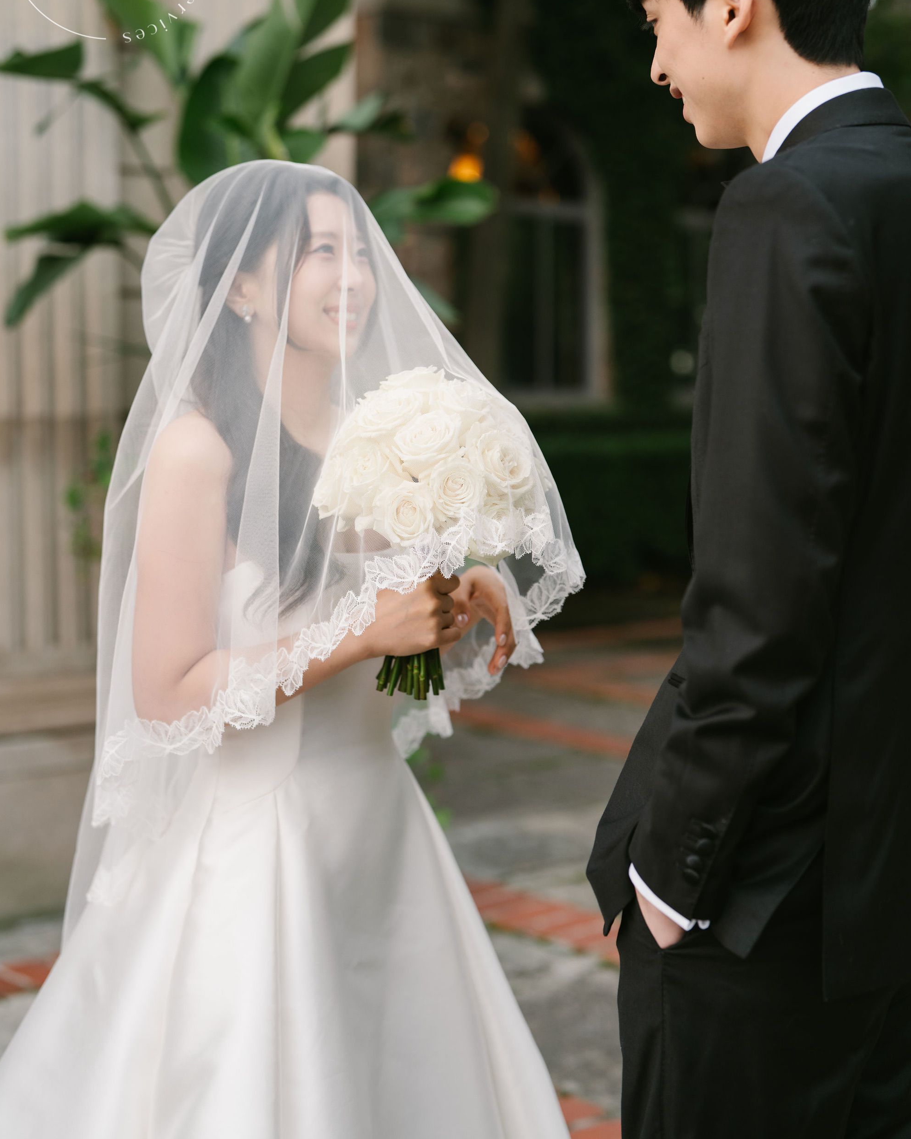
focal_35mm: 57
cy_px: 510
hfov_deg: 26.7
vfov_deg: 33.0
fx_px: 1921
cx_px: 453
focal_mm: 50
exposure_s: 1/400
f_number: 2
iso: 250
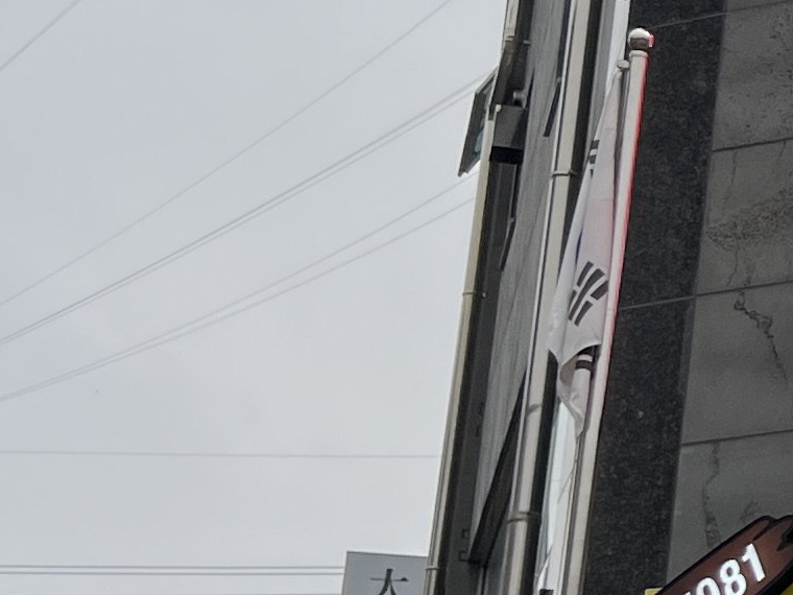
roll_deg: -0.1
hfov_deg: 12.5
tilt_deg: +19.6
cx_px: 1599
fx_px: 3161
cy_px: 236
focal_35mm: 138
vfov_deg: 10.7
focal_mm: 5.7
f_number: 1.5
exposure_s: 1/786
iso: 50
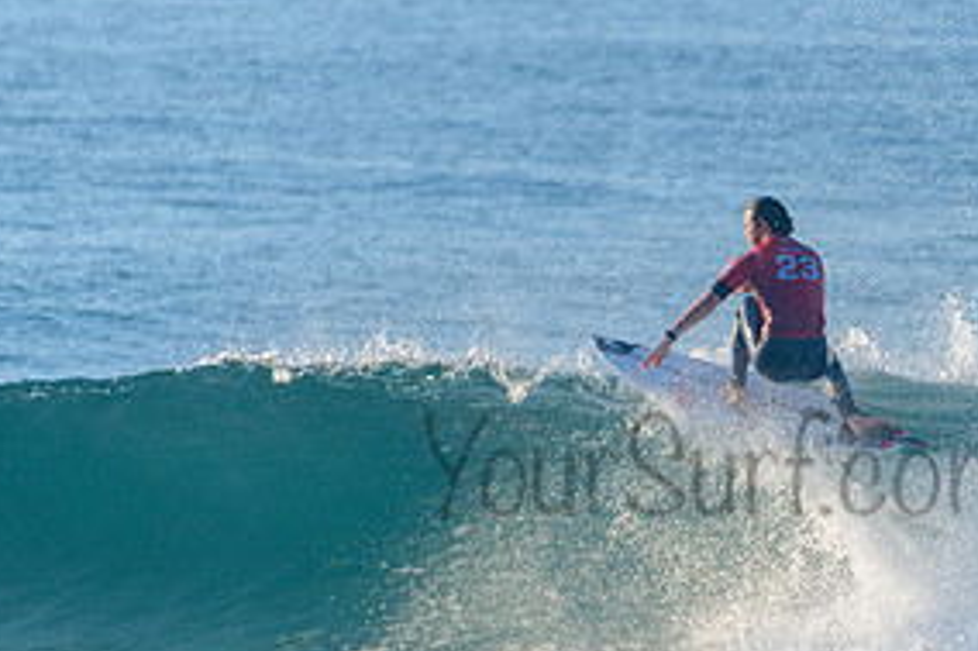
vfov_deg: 1.3
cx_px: 778
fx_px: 27774
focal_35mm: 1023
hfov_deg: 2.0
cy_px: 436
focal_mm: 500
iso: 360
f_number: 5.6
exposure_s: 1/2000
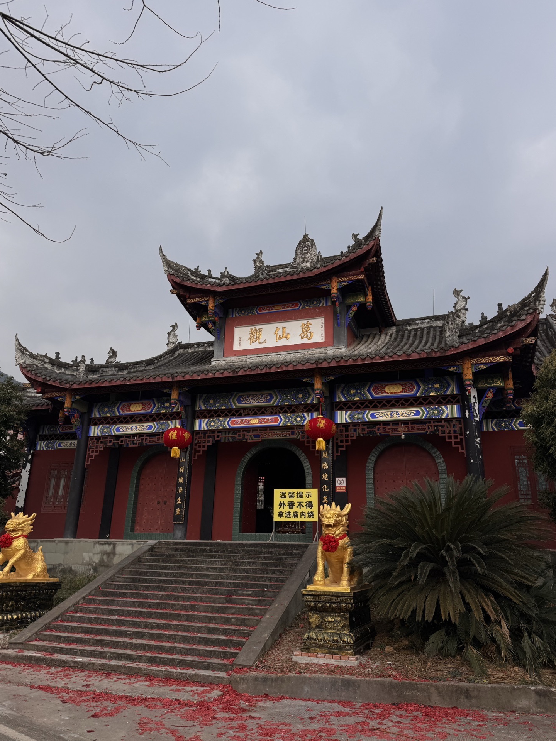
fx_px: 535
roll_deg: -1.2
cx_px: 275
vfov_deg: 69.4
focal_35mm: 25
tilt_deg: +18.4
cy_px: 370
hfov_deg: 54.9
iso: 80
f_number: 1.78
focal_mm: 6.76
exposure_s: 1/2174
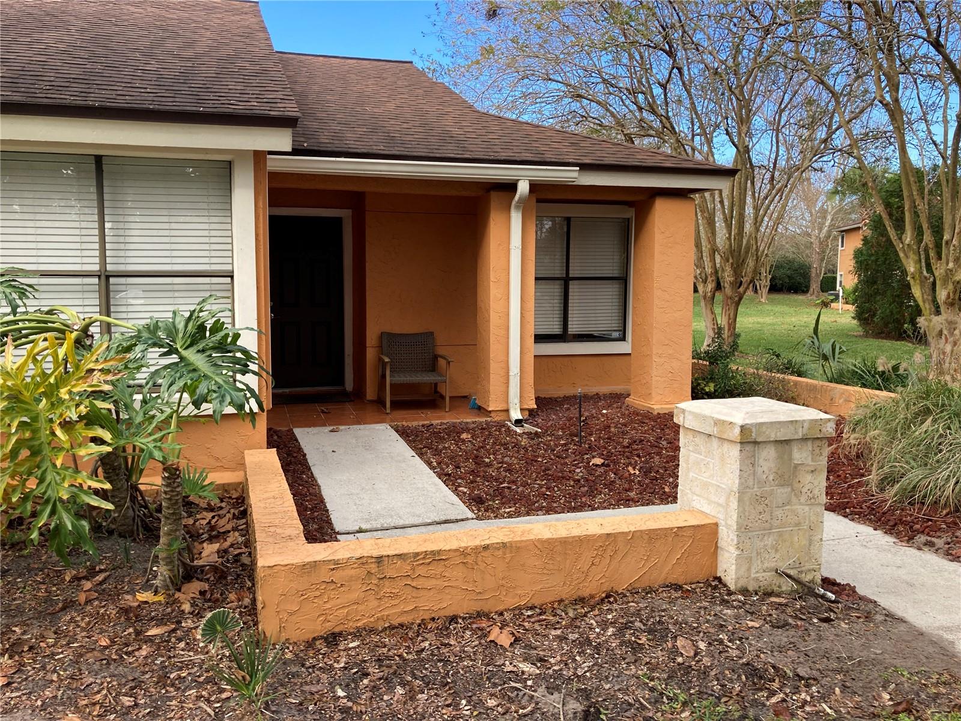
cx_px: 480
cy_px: 360
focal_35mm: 28
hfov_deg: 63.4
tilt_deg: -4.4
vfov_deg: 49.7
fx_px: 777
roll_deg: -0.5
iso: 20
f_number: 1.8
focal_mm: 3.99
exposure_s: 1/322
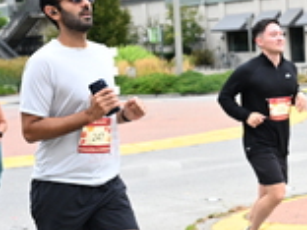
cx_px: 405
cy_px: 125
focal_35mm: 112
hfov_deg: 16.5
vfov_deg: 13.2
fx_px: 993
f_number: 4
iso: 2000
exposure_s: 1/800
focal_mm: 33
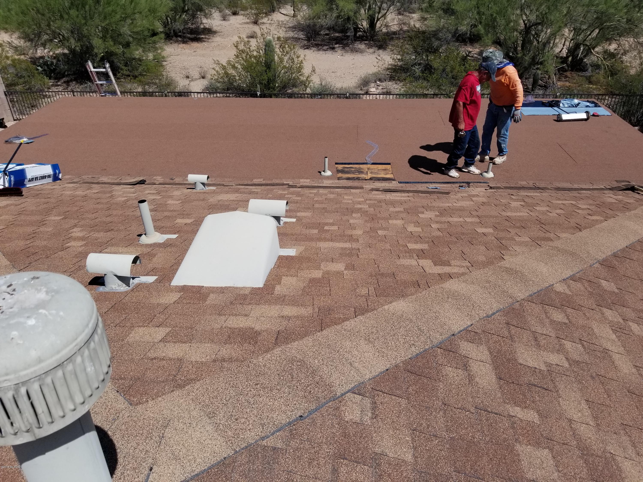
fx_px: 483
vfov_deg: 53.1
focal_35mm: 26
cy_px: 241
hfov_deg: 67.3
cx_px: 322
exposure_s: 1/5328
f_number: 1.7
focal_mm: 4.3
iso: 50
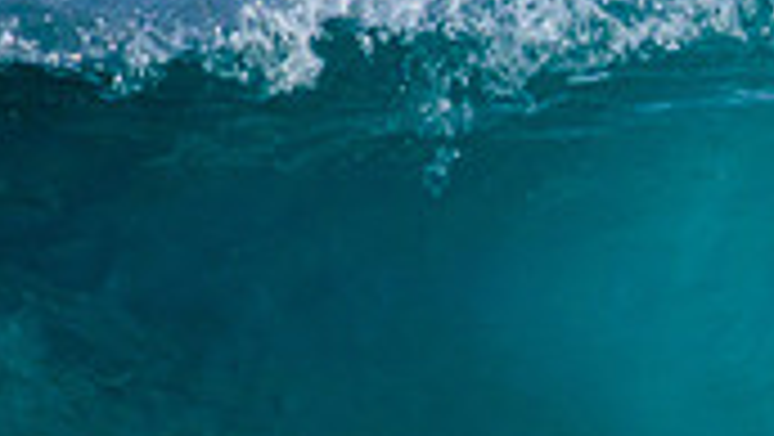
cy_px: 584
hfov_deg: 0.6
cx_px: 1596
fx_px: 74793
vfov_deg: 0.3
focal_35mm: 3642
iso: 640
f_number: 11
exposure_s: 1/2000
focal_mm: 800
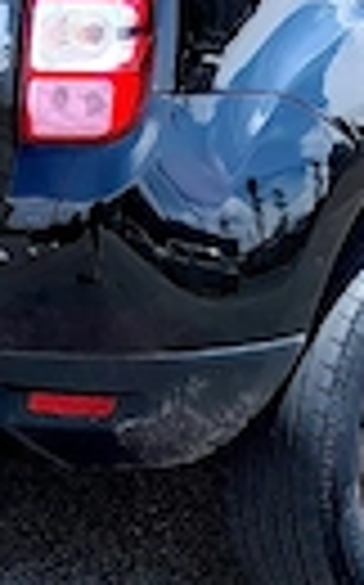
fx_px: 2386
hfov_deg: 8.7
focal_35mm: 150
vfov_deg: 13.8
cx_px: 238
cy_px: 36
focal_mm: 5.24
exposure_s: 1/667
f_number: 1.7
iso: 52
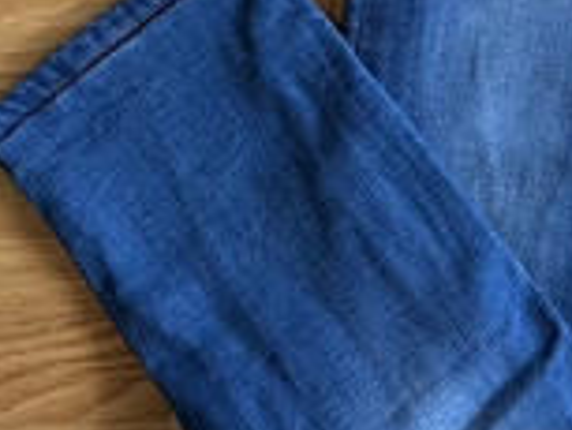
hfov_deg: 18.1
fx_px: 1687
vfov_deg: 14.0
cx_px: 729
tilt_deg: -80.7
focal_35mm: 102
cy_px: -123
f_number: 1.6
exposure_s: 1/60
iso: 320
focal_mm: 5.1
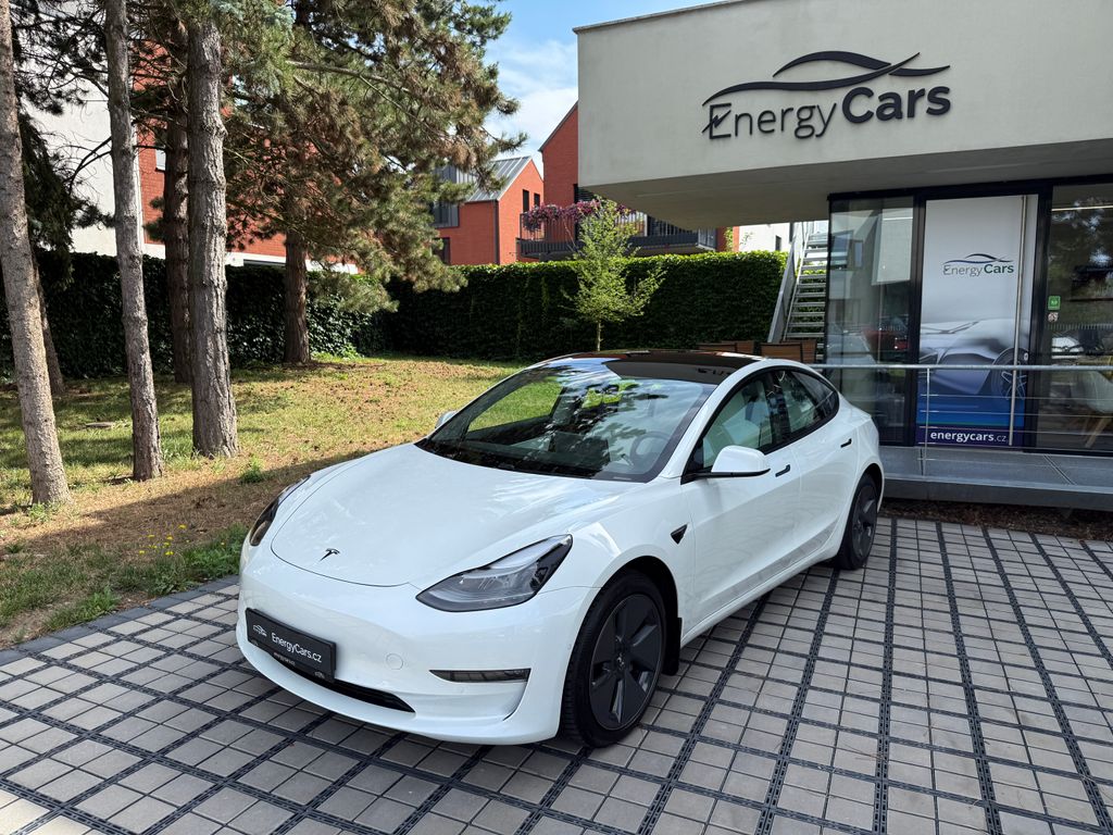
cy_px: 418
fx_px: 772
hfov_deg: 71.6
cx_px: 556
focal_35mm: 24
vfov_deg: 56.8
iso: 80
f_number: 1.78
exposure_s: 1/1770
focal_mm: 6.76
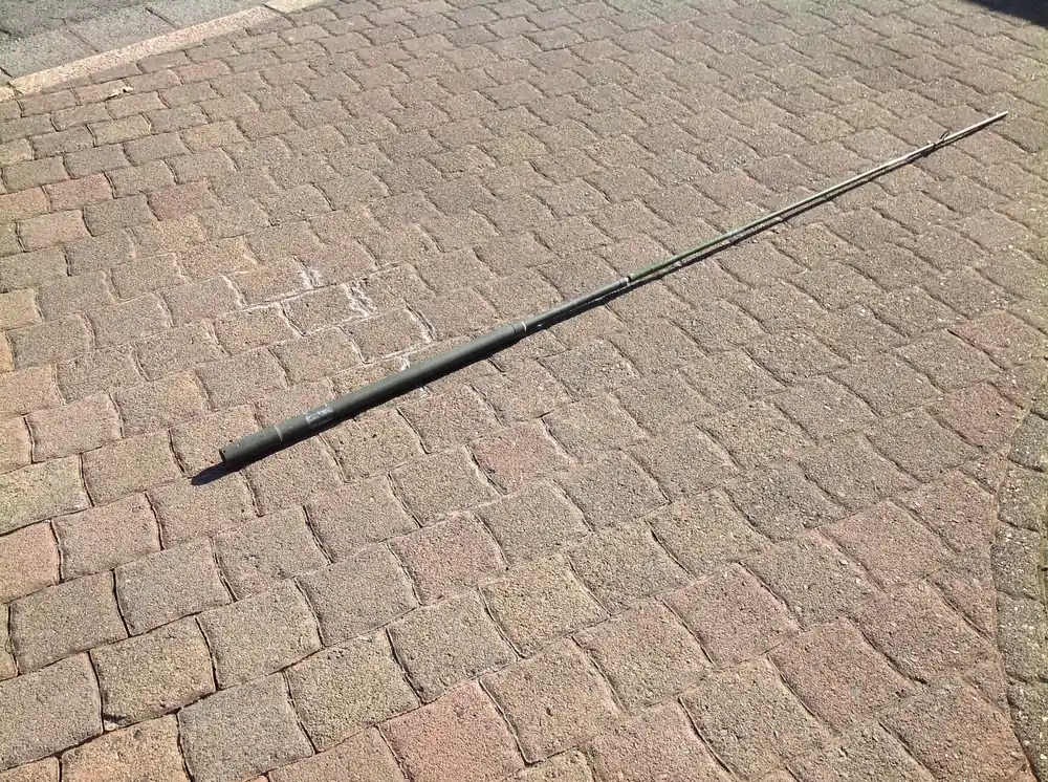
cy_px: 391
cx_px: 524
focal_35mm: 35
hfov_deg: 52.7
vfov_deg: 40.6
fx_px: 1058
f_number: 2.4
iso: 50
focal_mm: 4.28
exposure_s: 1/975
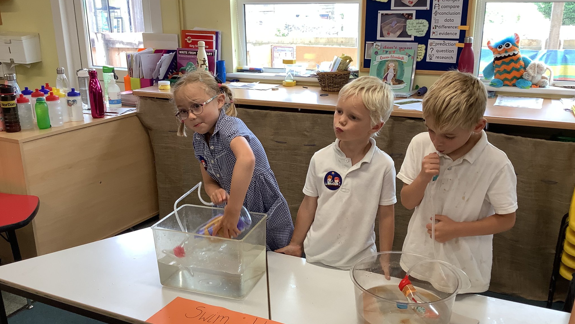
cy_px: 173
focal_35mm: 34
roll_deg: -0.5
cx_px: 287
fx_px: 518
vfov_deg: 34.6
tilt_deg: -17.5
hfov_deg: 58.0
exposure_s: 1/50
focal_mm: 3.3
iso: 50
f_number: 2.4
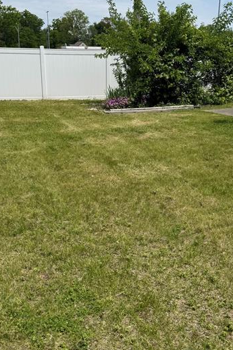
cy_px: 159
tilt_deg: -15.6
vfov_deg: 51.8
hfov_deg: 35.9
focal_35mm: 37
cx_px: 106
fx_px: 359
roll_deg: -2.1
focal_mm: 6.76
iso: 80
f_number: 1.78
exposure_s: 1/4608
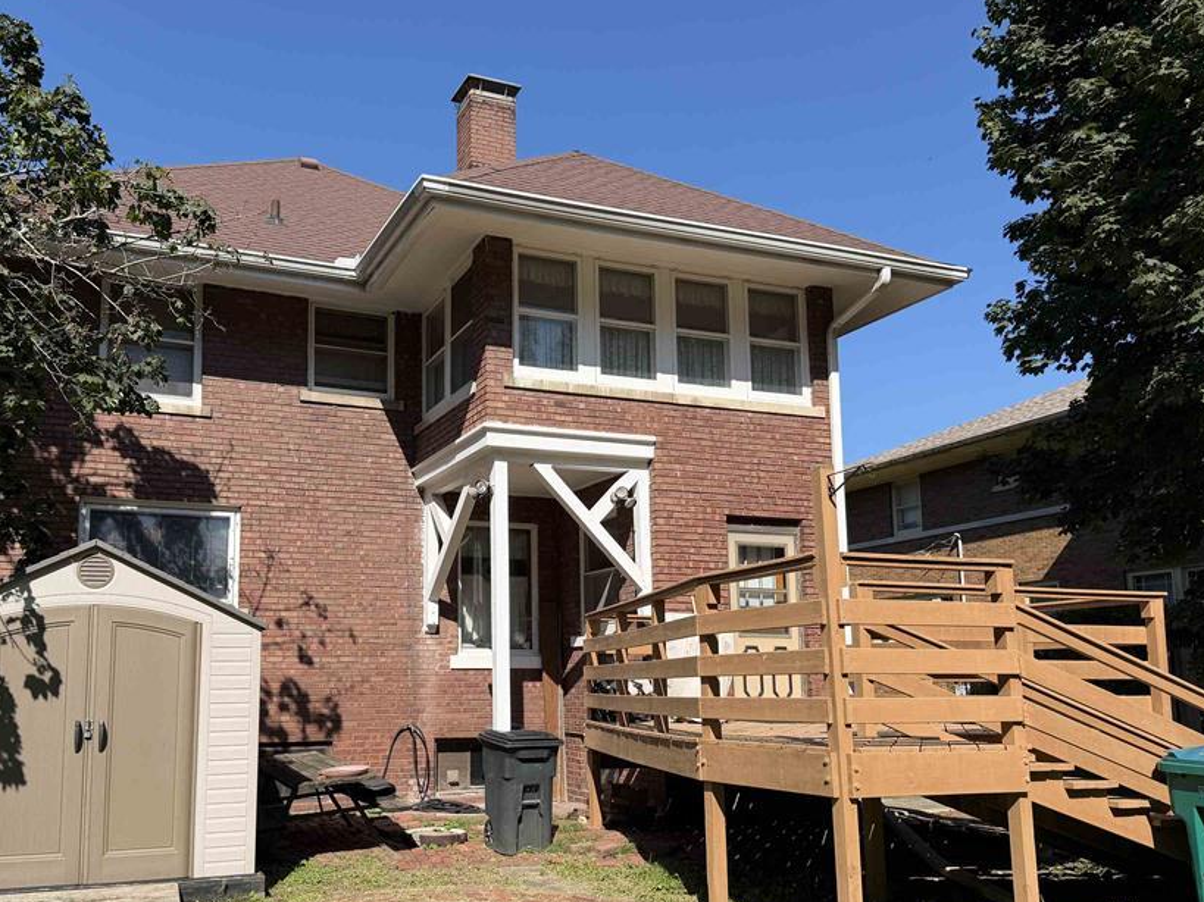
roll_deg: -0.1
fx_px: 1043
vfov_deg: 46.5
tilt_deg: +7.3
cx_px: 469
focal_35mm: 30
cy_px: 544
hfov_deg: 59.4
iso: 80
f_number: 1.78
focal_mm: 6.76
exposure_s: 1/3953
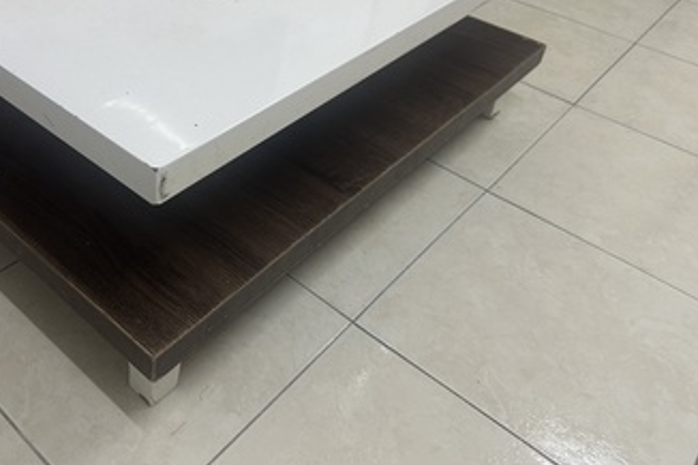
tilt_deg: -35.4
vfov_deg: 37.0
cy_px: 119
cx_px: 239
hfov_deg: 53.5
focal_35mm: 35
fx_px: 678
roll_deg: -4.1
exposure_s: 1/60
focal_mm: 6.86
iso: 250
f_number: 1.78
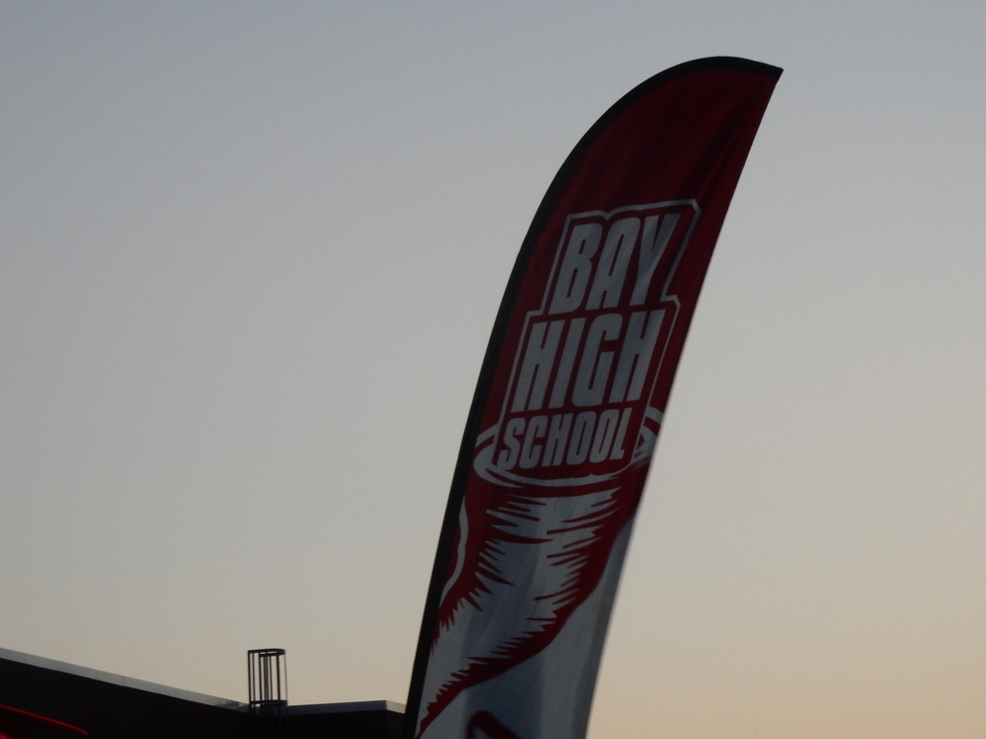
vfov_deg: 9.0
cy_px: 370
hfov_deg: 12.0
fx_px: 4699
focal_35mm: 165
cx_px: 492
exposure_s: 1/40
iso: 400
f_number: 7.1
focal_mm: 29.2
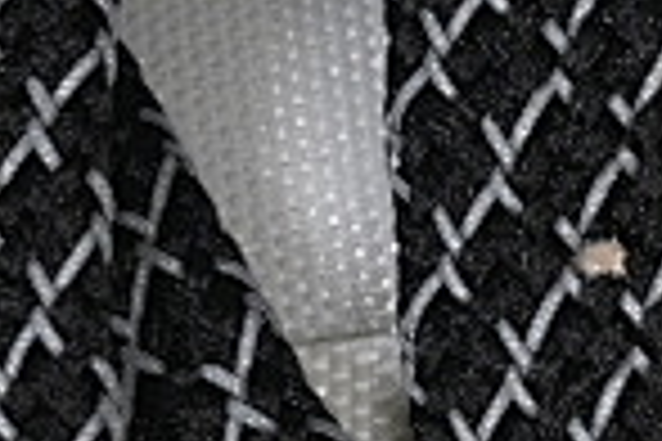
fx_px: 10113
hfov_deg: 3.7
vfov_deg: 2.5
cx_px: 1630
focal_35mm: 550
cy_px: 162
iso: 160
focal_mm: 50
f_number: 7.1
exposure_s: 1/80
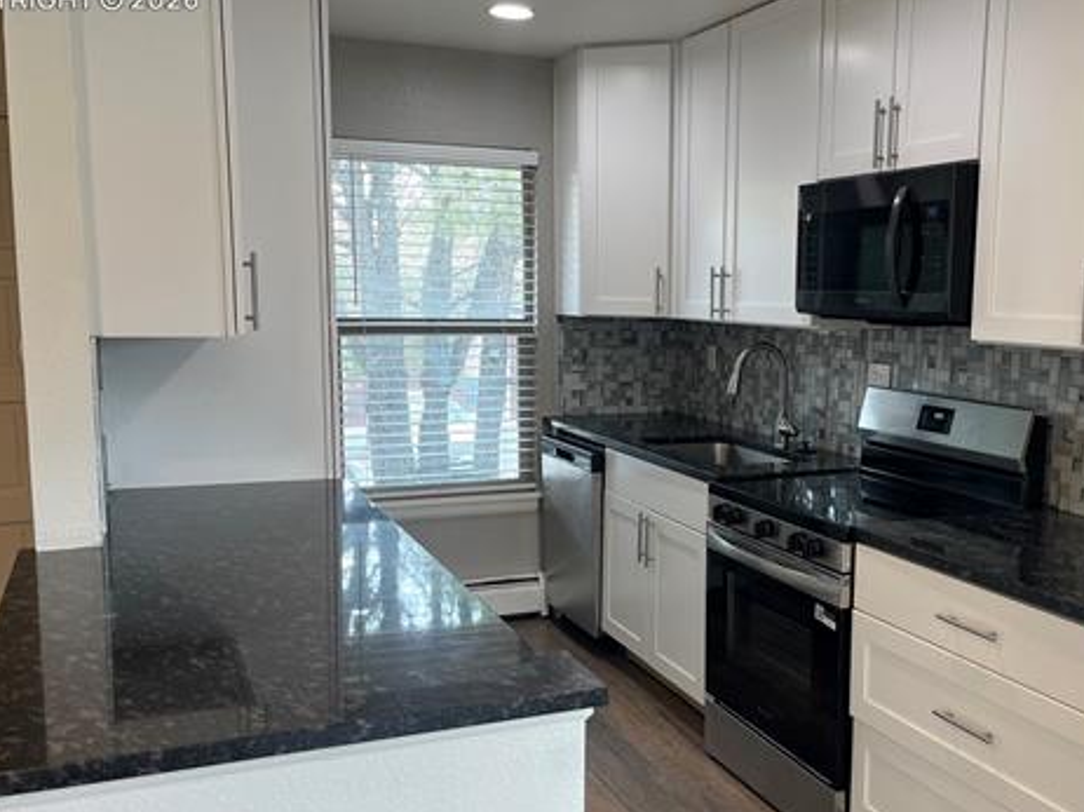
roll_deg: -1.2
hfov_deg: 50.9
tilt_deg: -8.9
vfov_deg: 39.6
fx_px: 1127
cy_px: 442
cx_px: 666
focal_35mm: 36
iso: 64
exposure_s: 1/120
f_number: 1.6
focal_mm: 5.1
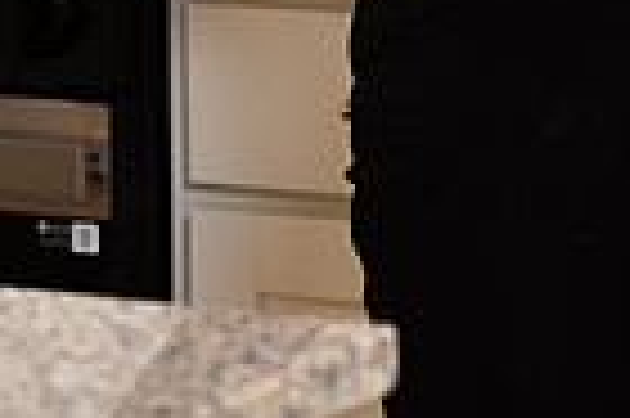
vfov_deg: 4.9
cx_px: 666
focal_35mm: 273
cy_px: -494
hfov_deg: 7.5
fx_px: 4772
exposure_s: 1/160
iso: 50
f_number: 2.8
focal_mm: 85
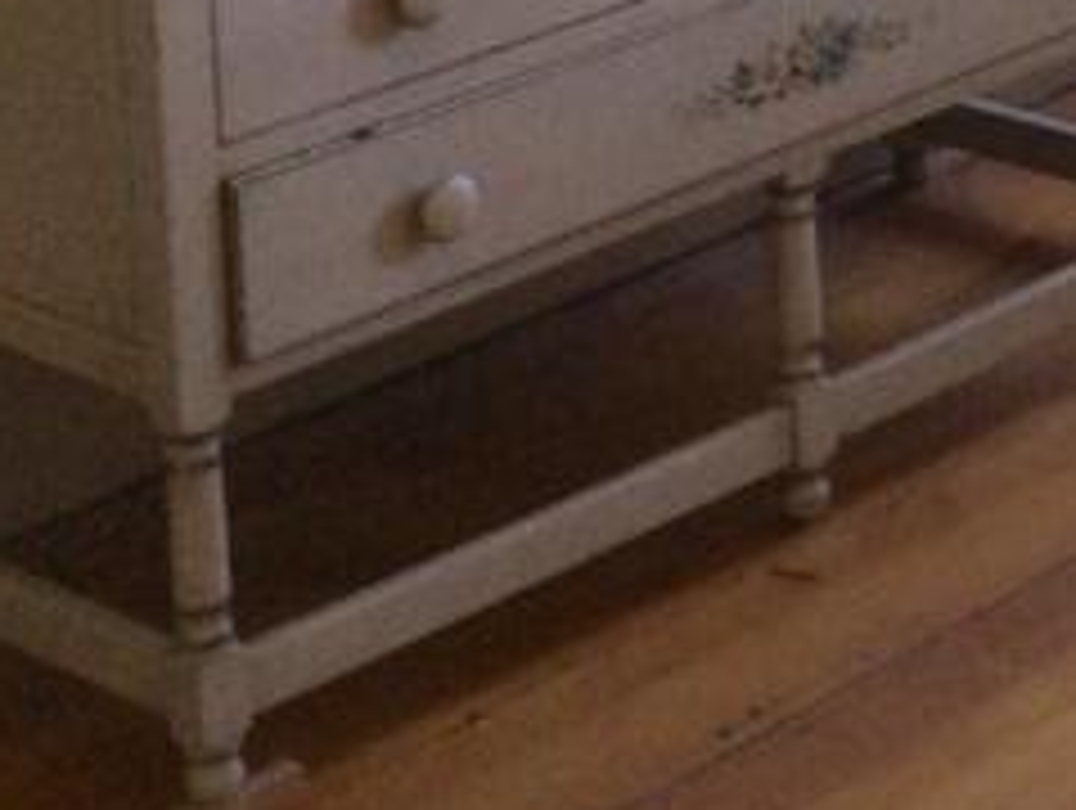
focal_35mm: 124
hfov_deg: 14.0
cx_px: 1967
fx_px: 3860
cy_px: -864
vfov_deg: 10.8
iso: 50
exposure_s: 1/60
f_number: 2.2
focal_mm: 4.15
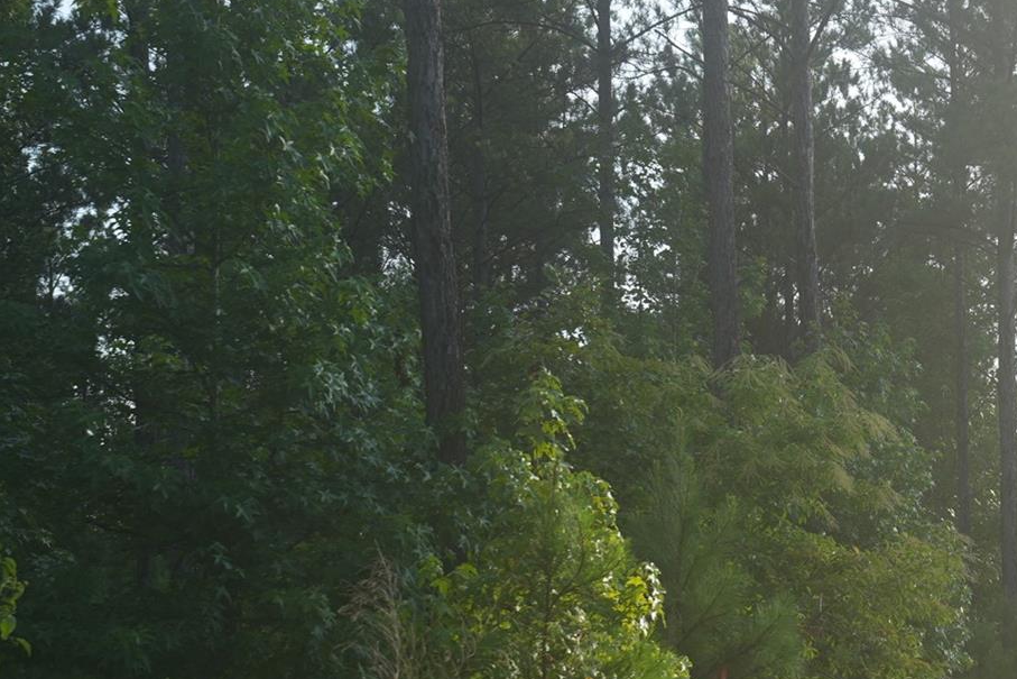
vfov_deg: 17.0
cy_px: 635
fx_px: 2232
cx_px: 1039
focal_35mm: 79
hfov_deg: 24.4
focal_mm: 35
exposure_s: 1/160
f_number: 5.6
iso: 100
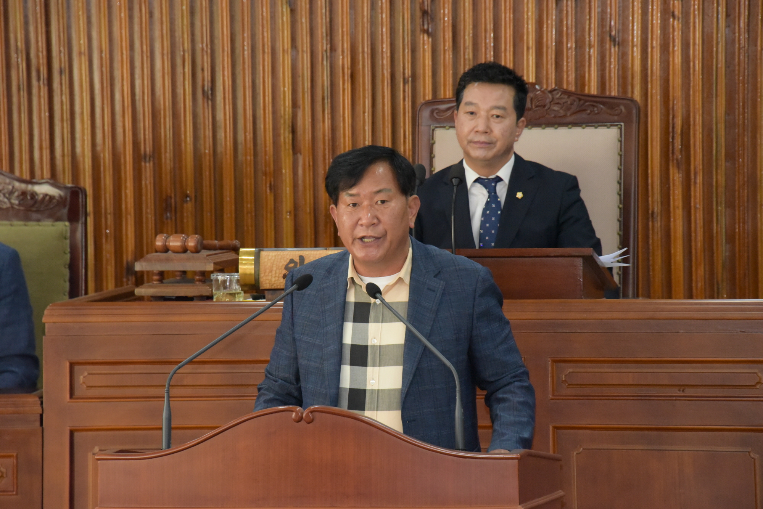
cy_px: 254
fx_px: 6360
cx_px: 382
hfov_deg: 6.9
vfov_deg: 4.6
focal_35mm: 300
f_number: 11
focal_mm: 300
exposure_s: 1/200
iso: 9000
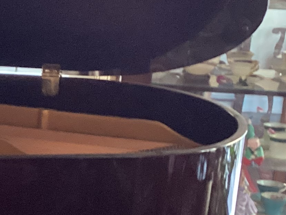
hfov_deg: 15.1
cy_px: 177
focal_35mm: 122
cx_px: -132
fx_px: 1008
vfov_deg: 12.1
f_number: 2.4
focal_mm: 3.3
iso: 250
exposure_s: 1/40
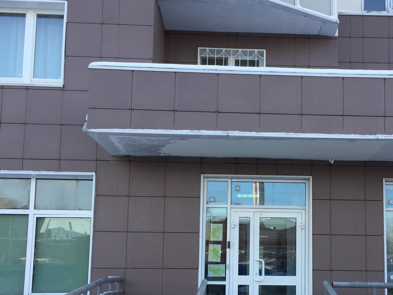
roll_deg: +0.2
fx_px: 556
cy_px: 202
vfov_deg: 29.4
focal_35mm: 49
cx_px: 257
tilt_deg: +6.9
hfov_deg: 38.5
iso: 32
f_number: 2.2
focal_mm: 4.15
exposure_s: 1/192
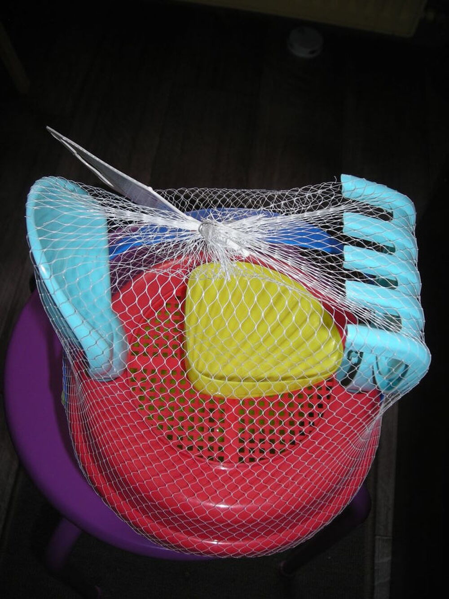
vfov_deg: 49.0
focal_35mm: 38
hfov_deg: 37.7
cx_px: 224
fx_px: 657
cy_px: 300
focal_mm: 6.3
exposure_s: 1/60
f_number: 3.2
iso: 50
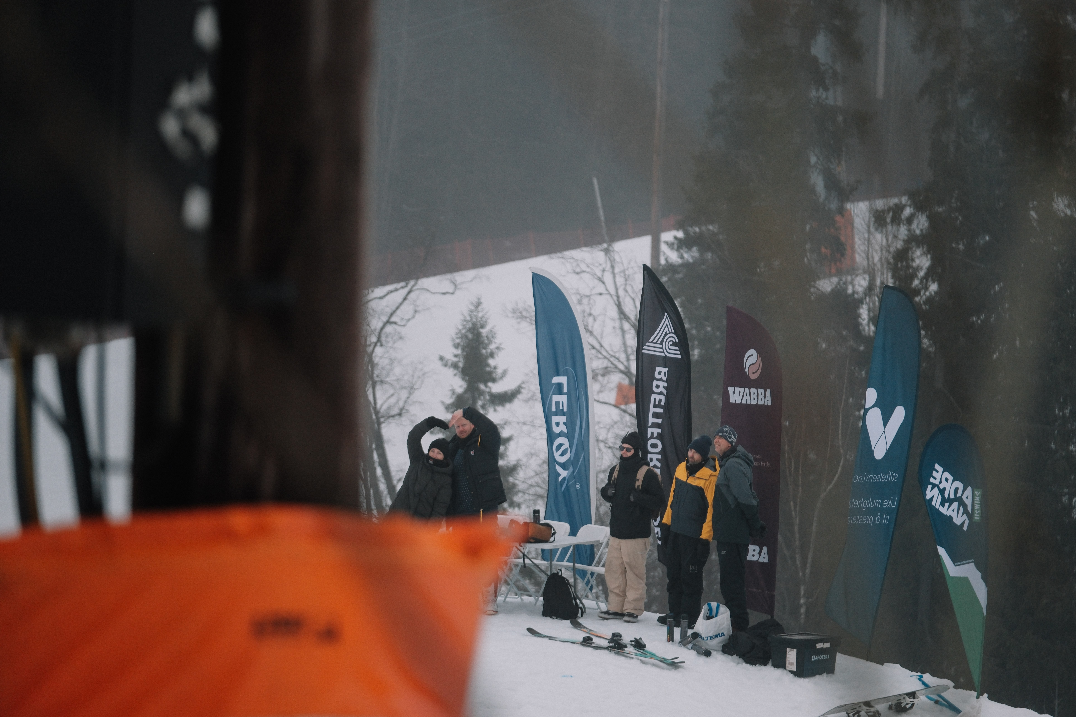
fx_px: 6276
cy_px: 358
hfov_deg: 9.8
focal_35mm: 210
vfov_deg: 6.5
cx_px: 538
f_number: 2.8
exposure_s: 1/640
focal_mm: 140
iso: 400
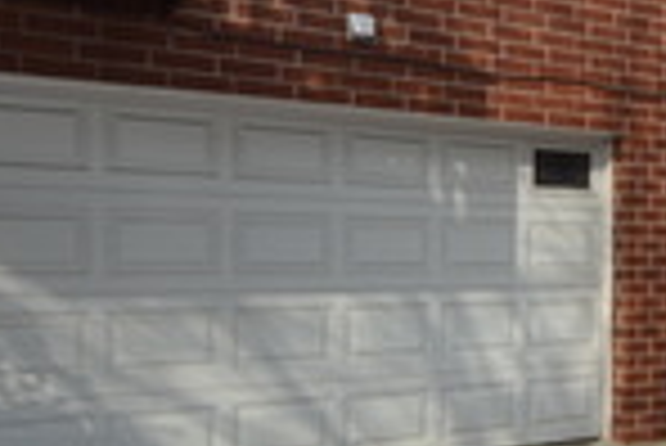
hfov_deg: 33.1
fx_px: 963
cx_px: 742
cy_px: 291
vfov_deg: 25.9
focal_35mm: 52
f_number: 10
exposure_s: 1/200
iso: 100
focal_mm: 8
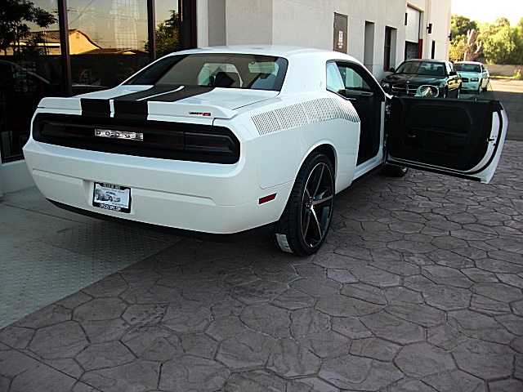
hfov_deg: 51.4
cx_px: 262
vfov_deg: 39.7
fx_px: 544
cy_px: 196
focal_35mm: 36
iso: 50
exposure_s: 1/125
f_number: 2.8
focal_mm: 6.3
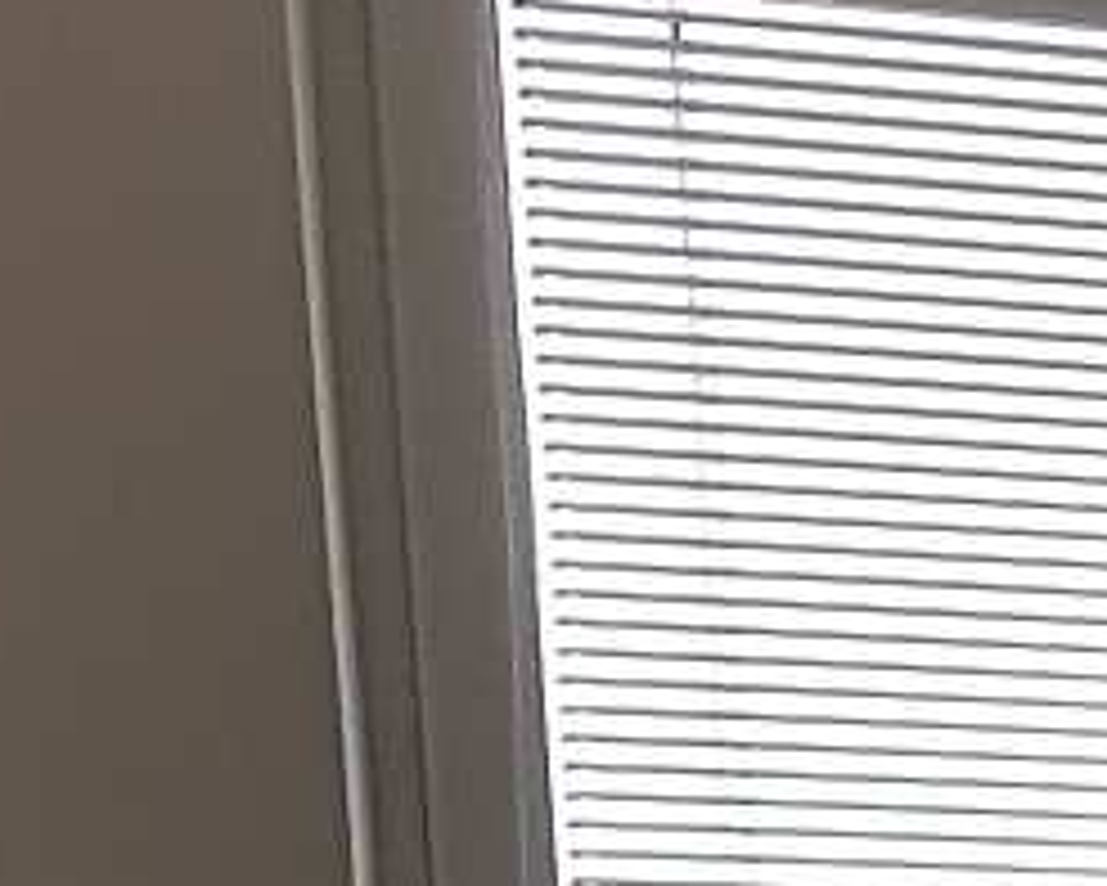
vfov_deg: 6.6
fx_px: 6817
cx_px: 3532
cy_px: 2802
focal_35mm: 208
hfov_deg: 7.8
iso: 40
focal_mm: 4.2
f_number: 1.7
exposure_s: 1/295
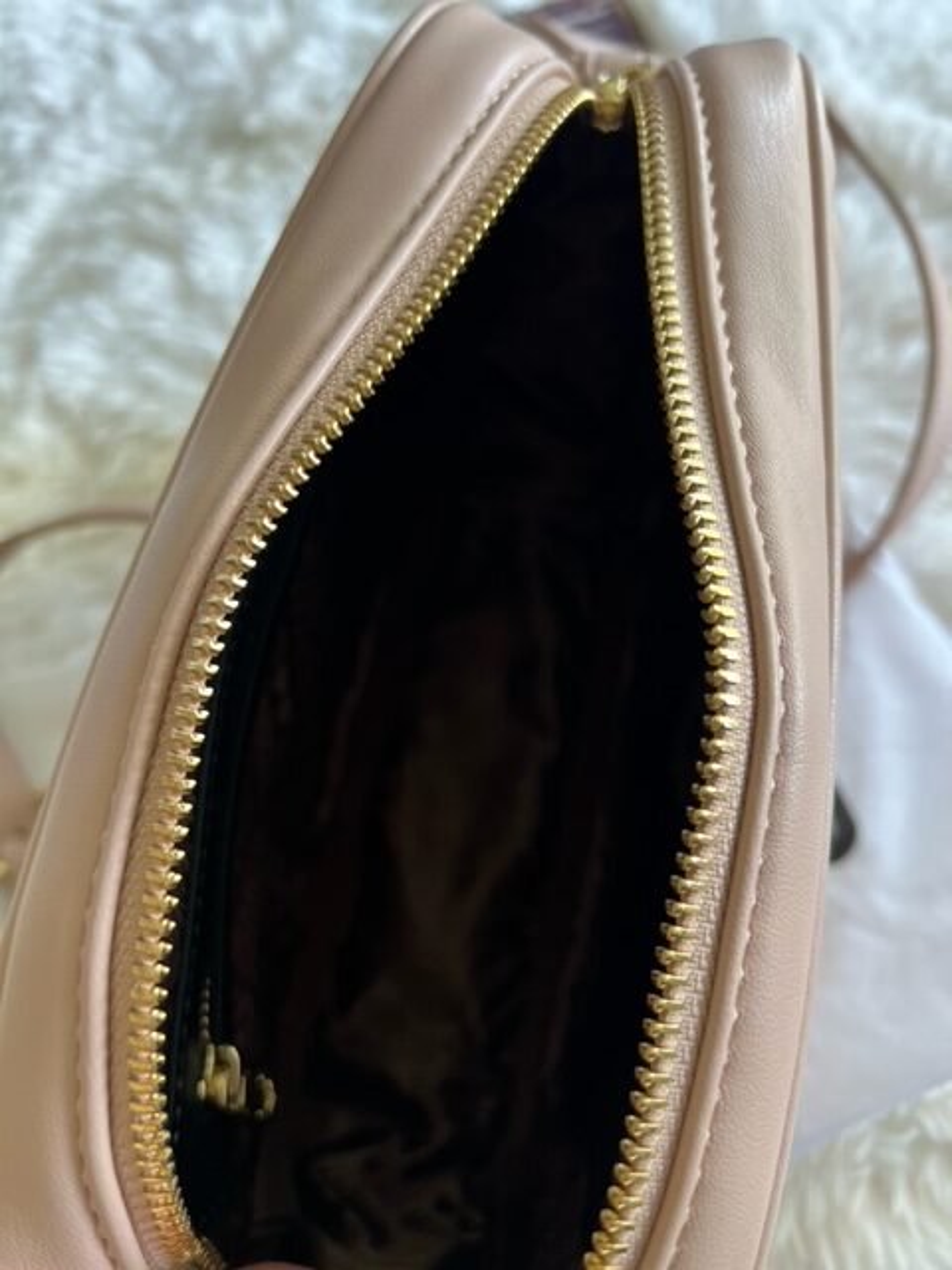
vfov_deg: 67.3
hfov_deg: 53.1
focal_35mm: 26
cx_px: 476
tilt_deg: -66.3
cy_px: 635
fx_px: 953
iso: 200
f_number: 1.5
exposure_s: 1/60
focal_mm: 5.7
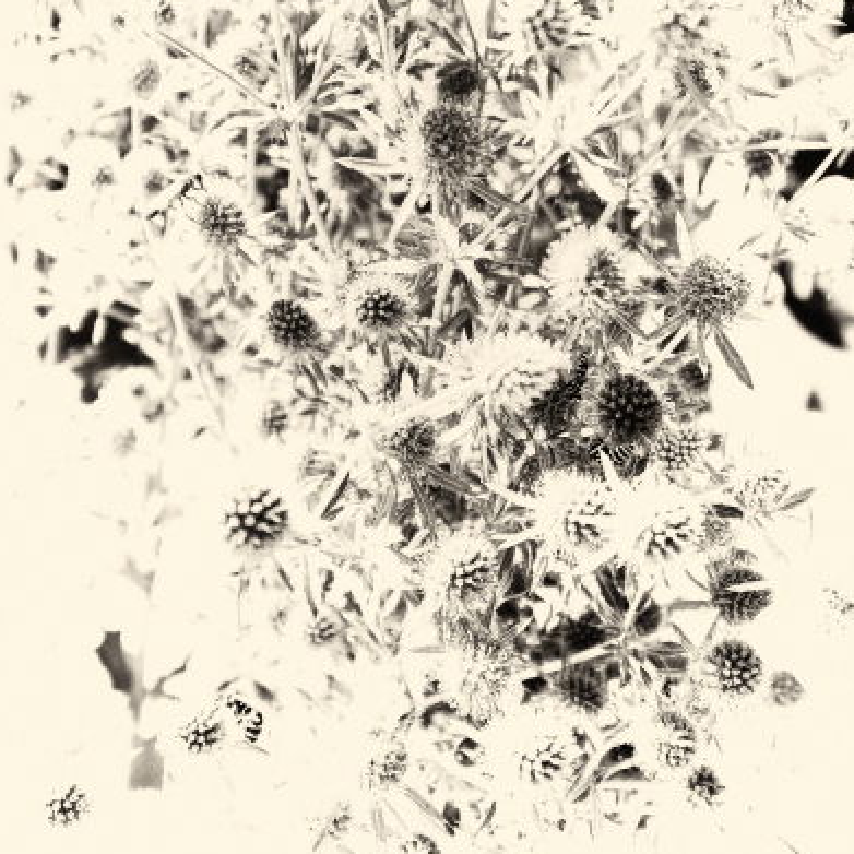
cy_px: 266
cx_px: 428
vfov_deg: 35.6
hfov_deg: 36.1
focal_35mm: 47
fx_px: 1312
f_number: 4
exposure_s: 1/1250
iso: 200
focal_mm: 24
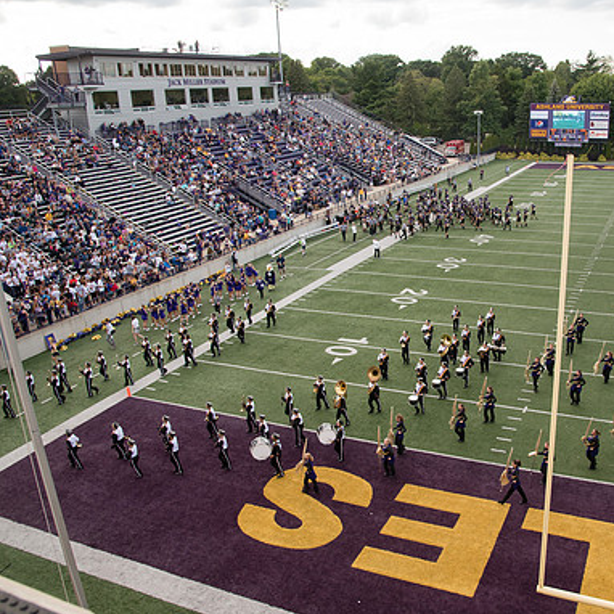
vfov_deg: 52.5
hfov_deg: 51.5
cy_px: 308
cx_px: 415
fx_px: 622
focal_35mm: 31
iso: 640
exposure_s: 1/640
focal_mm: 24
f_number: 6.3
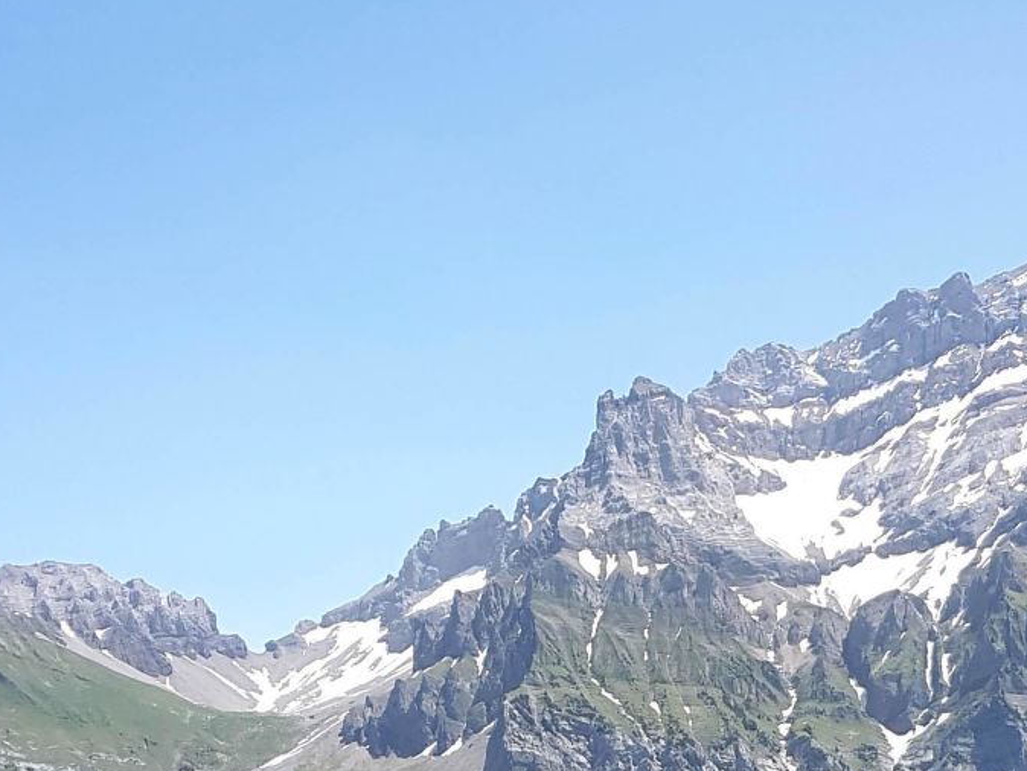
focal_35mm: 79
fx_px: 2345
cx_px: 666
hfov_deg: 24.6
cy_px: 814
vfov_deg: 18.1
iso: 40
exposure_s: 1/1852
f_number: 1.7
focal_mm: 4.2
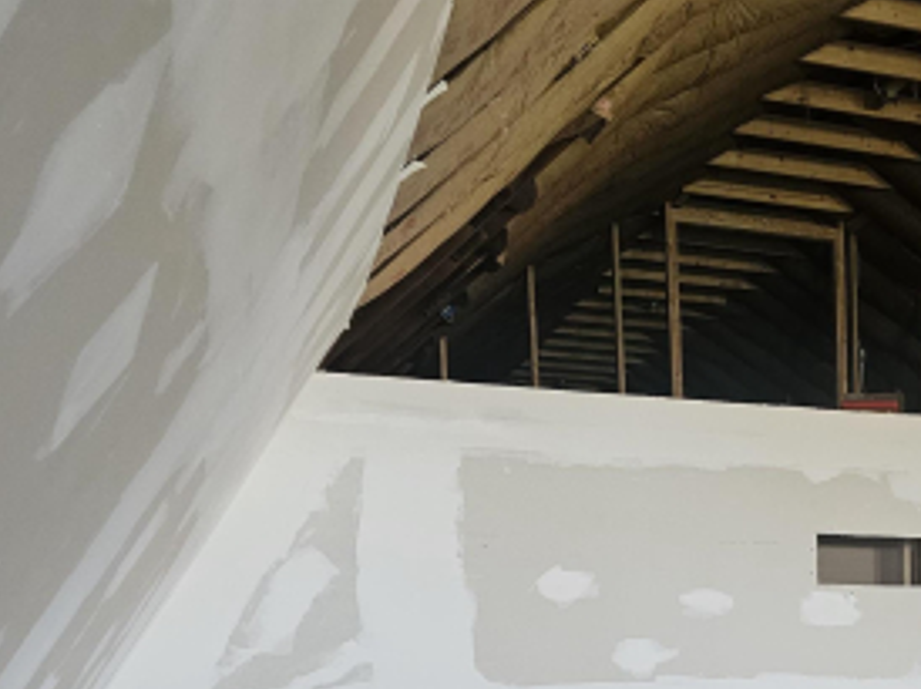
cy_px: 837
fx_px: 1489
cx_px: 953
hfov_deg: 31.4
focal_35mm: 56
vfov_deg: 23.7
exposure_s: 1/60
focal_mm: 6.3
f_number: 1.7
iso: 640
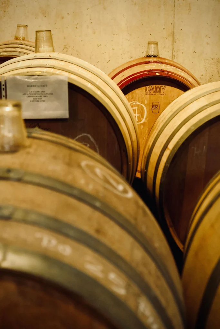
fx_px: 761
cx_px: 110
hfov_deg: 16.5
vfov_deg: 24.5
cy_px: 164
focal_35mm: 83
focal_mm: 55
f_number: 4
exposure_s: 1/58
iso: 3200
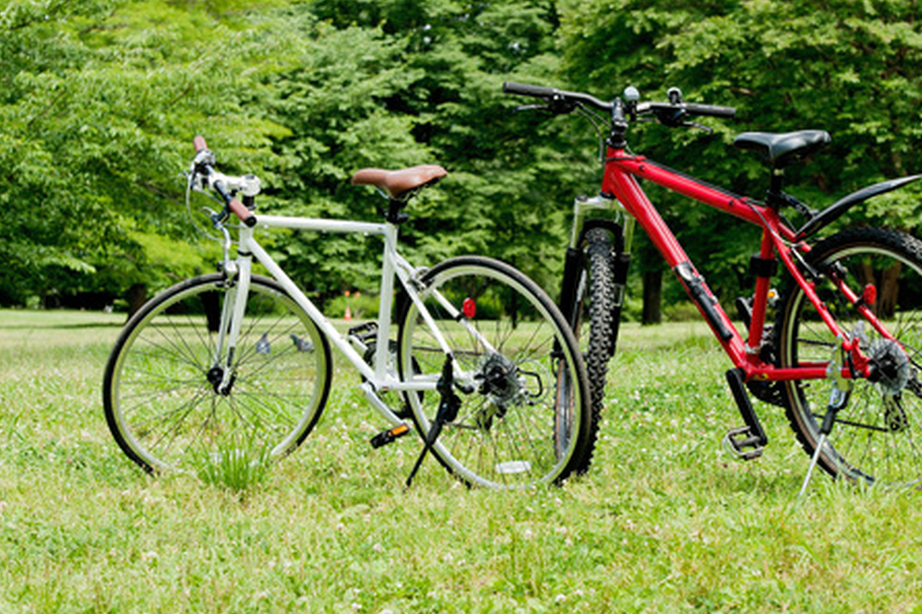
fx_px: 3123
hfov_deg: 16.8
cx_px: 544
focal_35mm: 122
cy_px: 223
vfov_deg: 11.2
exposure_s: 1/500
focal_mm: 92
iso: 800
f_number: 8
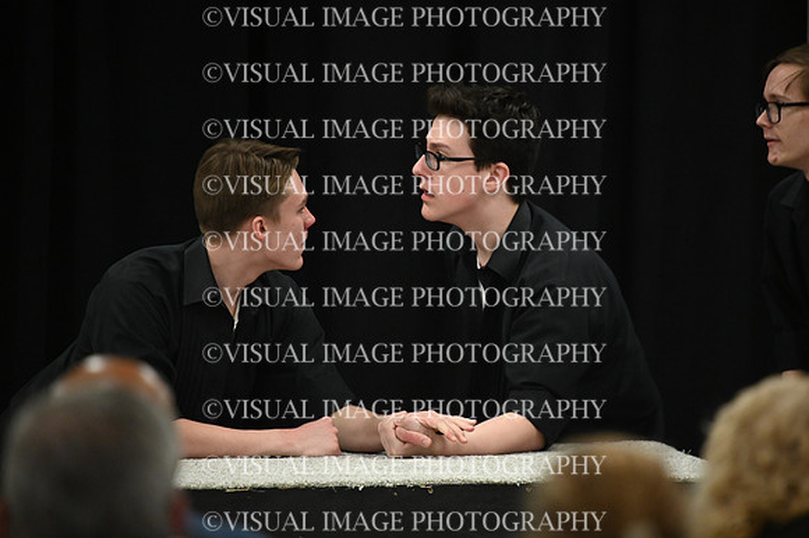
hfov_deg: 4.1
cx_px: 404
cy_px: 269
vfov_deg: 2.7
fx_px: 11229
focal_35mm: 500
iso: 8000
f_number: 6.3
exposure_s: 1/250
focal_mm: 500
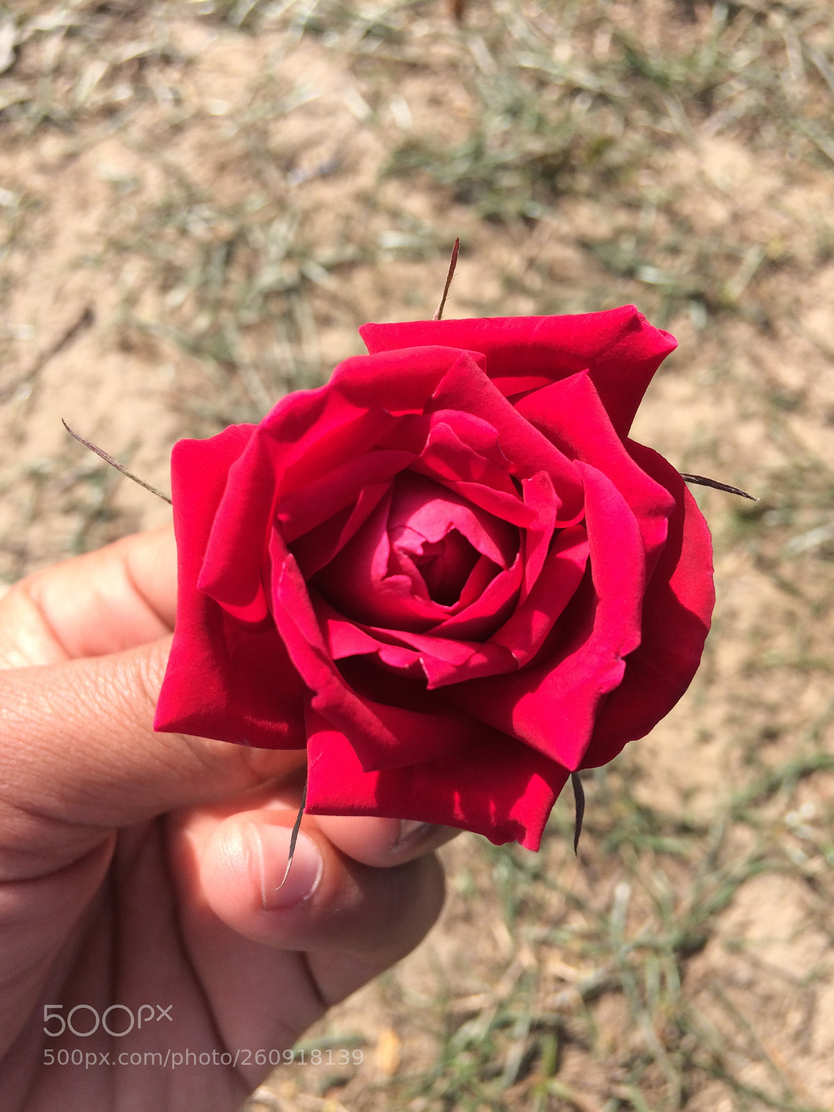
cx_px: 417
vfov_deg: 61.7
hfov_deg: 48.2
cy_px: 556
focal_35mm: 29
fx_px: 932
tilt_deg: -69.9
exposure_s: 1/805
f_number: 2.2
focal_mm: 4.15
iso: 32
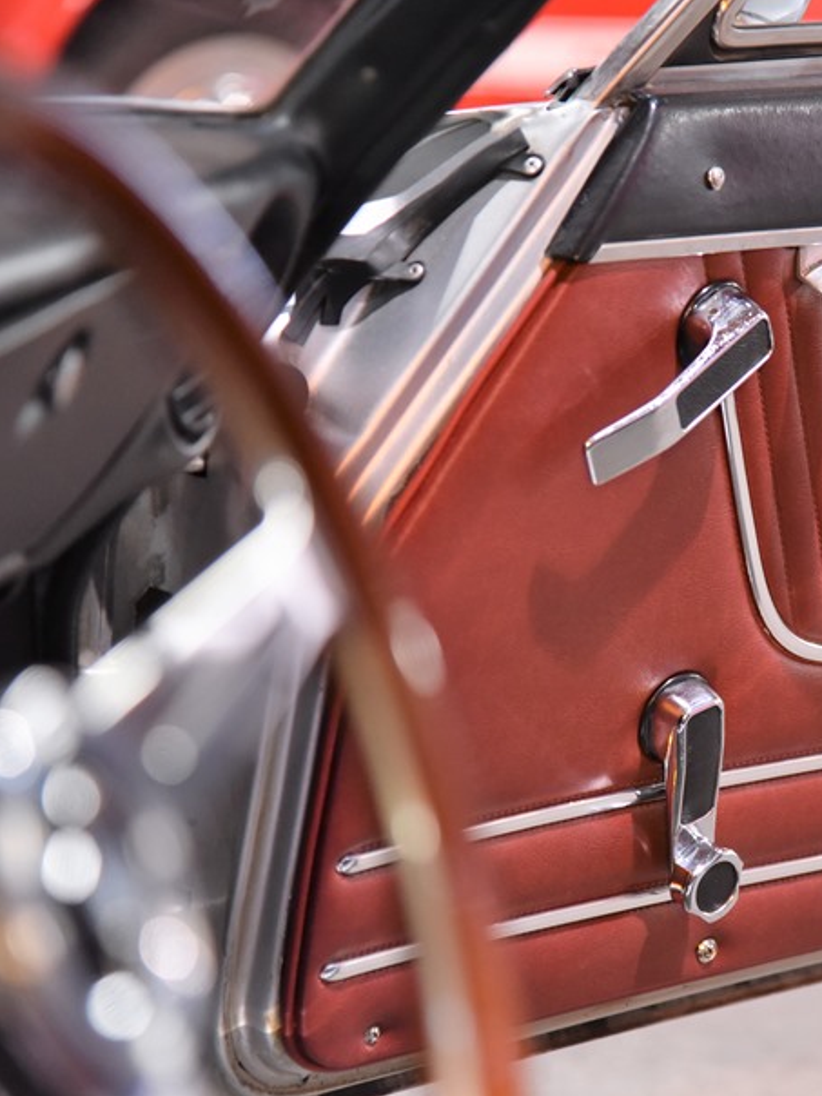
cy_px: 548
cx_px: 680
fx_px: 5509
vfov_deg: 11.4
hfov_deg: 8.5
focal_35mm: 174
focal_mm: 120
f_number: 4
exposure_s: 1/60
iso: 3200
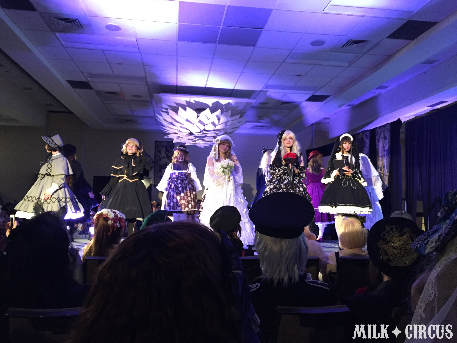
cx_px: 228
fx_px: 383
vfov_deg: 48.2
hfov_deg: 61.7
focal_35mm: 29
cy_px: 172
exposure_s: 1/15
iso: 250
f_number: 2.2
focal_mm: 4.15
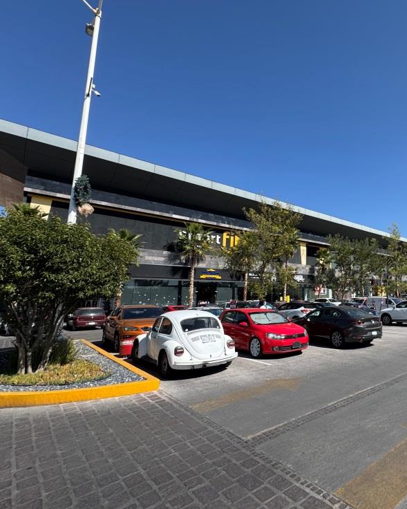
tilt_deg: +9.4
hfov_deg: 62.7
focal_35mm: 19
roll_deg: +1.5
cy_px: 254
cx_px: 343
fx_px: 286
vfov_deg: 83.3
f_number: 2.2
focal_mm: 2.22
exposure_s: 1/1832
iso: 40
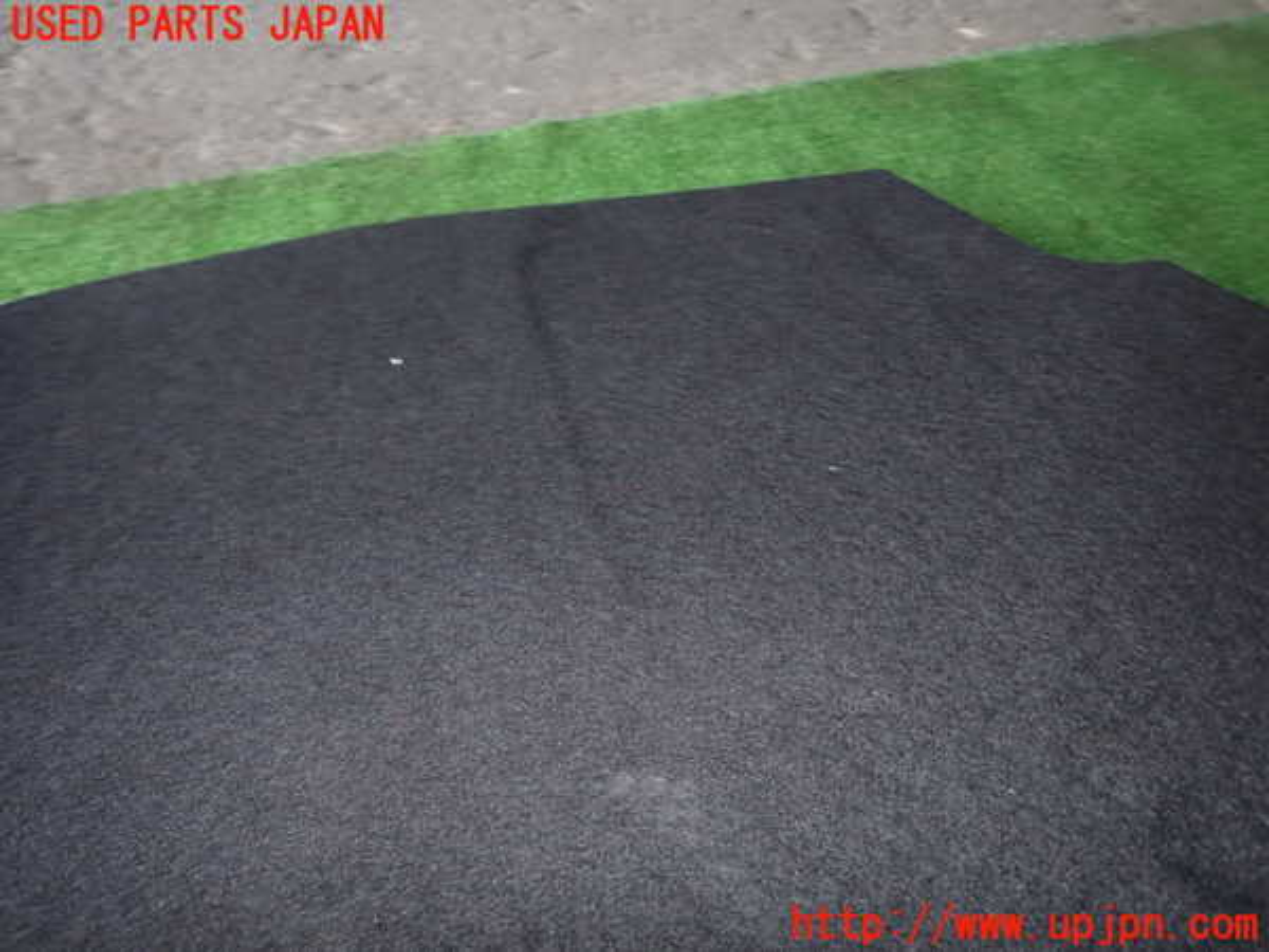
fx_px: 916
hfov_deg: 69.4
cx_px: 634
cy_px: 476
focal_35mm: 25
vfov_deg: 54.9
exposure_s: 1/30
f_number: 5.6
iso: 200
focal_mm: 4.5
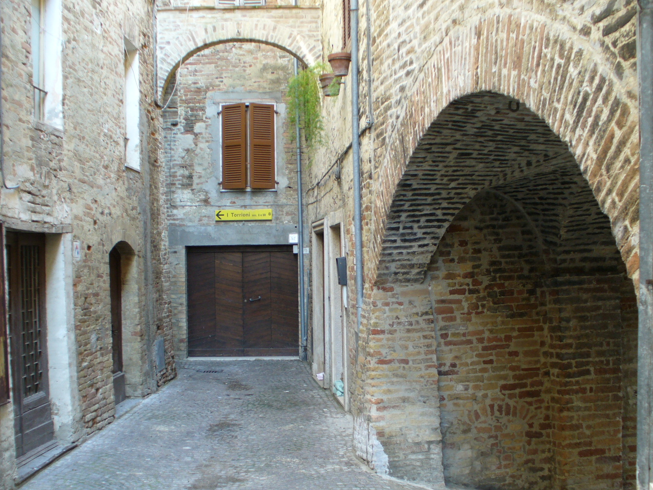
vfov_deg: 32.8
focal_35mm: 44
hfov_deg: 42.9
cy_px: 291
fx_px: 830
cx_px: 325
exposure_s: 1/60
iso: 100
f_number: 2.8
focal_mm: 6.1
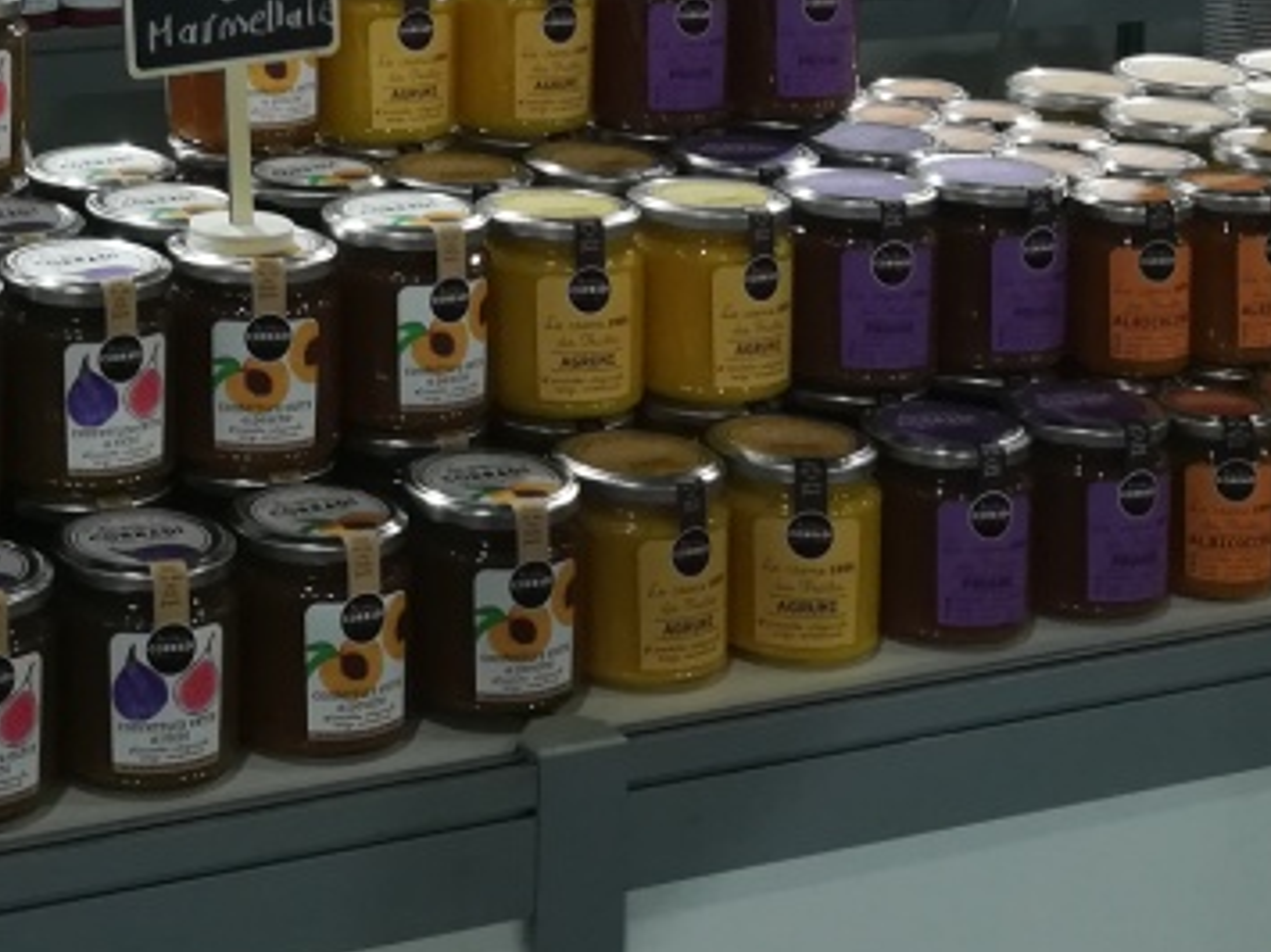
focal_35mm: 75
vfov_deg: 18.4
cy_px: -261
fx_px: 2753
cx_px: 79
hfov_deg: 25.1
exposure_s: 1/33.3
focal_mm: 3.83
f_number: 2.2
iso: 125
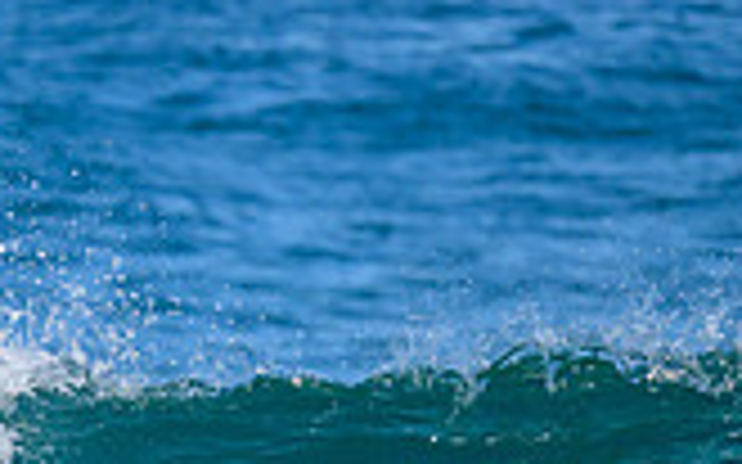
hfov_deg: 0.7
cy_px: 795
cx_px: -526
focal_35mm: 2860
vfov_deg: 0.5
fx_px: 57815
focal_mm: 800
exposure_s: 1/2000
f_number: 8
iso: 450
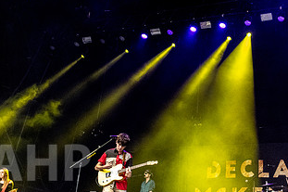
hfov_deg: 33.3
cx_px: 215
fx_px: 472
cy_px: 62
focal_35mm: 59
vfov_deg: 22.9
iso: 8000
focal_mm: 27
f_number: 5
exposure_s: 1/640
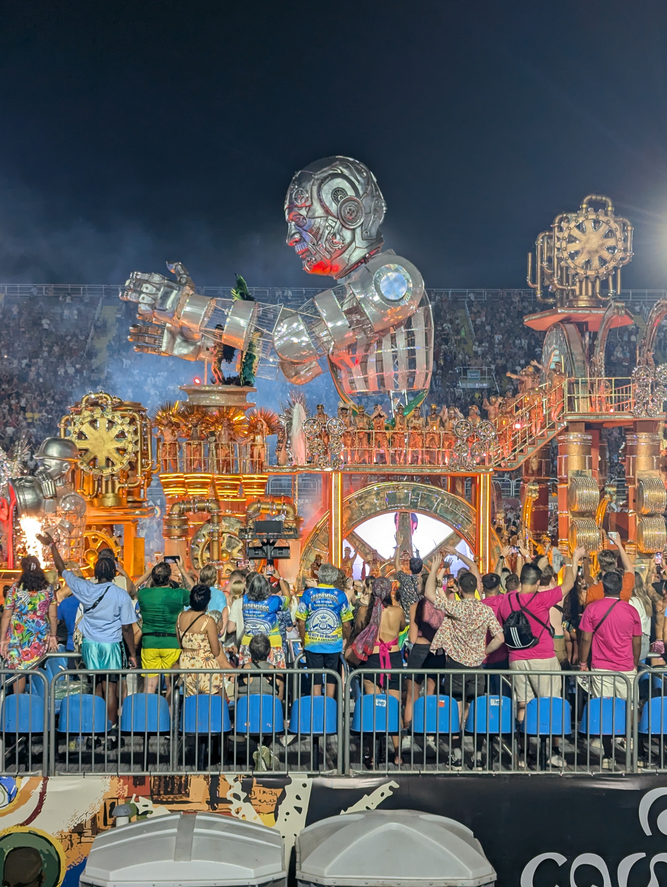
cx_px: 356
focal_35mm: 55
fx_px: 1410
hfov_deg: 26.6
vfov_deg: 34.9
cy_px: 430
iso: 55
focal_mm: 6.81
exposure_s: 1/120
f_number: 1.85
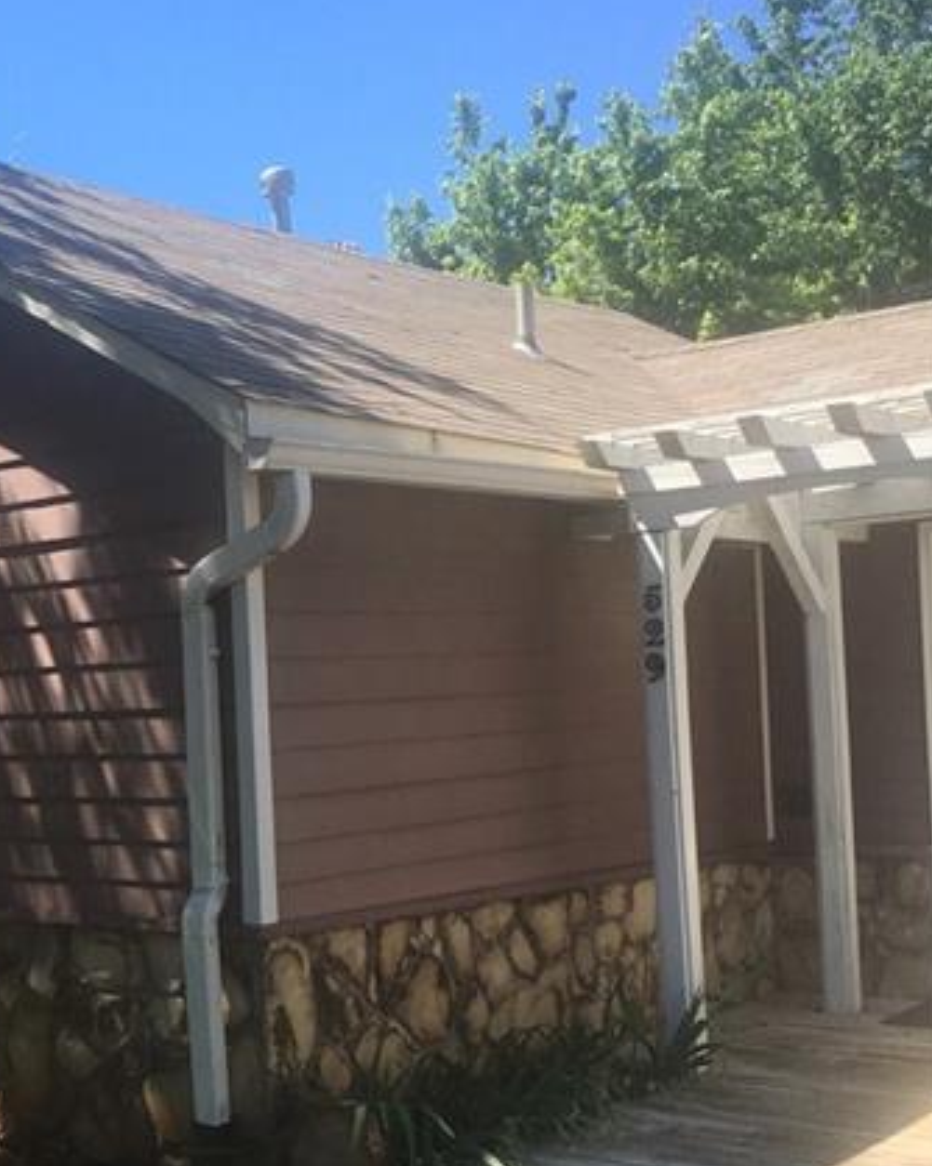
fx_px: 1794
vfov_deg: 35.9
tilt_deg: +0.8
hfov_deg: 28.3
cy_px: 689
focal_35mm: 52
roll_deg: +2.0
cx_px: 142
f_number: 2.2
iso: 25
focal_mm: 4.15
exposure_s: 1/635
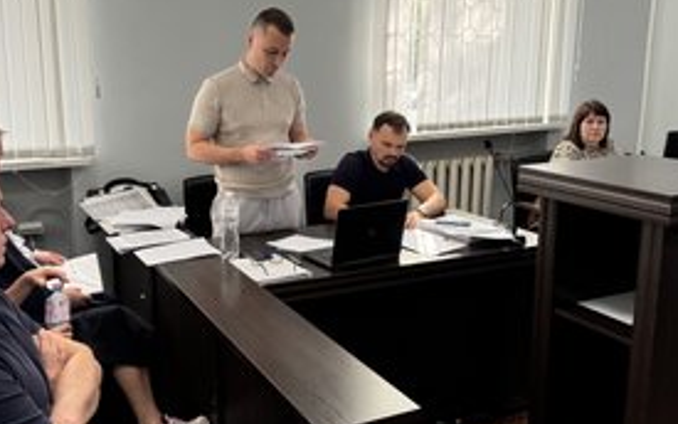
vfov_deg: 34.4
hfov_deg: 52.5
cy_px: 195
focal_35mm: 37
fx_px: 684
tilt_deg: -11.5
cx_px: 279
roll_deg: +0.8
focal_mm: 6.76
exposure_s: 1/121
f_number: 1.78
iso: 125
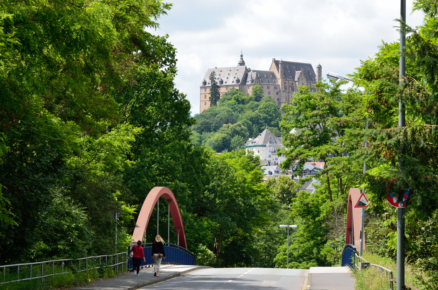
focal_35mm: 128
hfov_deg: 16.1
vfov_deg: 10.7
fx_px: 1548
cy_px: 145
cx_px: 219
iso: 180
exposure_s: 1/125
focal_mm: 85
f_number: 11
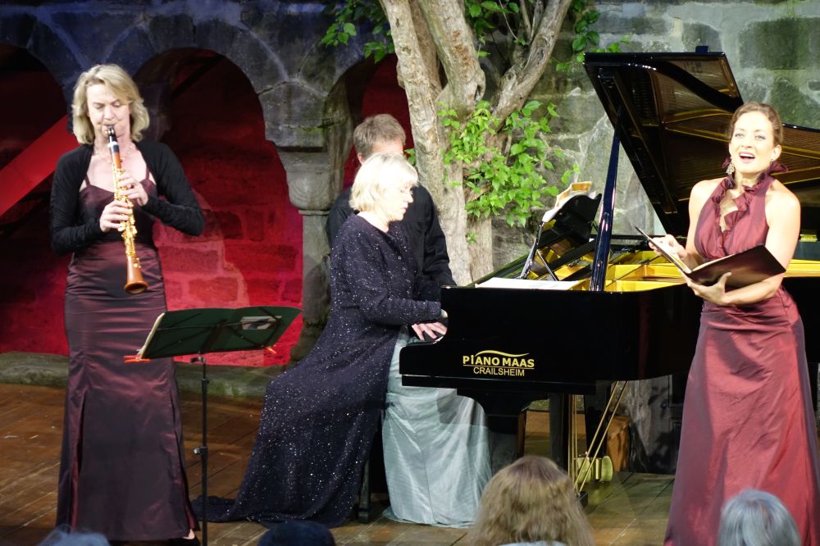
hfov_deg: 16.5
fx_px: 2823
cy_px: 273
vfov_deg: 11.0
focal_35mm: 124
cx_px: 410
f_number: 2.8
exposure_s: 1/125
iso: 800
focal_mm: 45.37
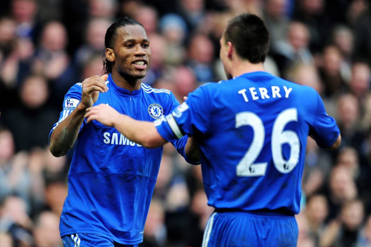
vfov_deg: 3.4
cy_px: 124
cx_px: 186
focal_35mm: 400
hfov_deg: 5.2
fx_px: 4119
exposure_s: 1/800
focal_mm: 400
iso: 1000
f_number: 2.8
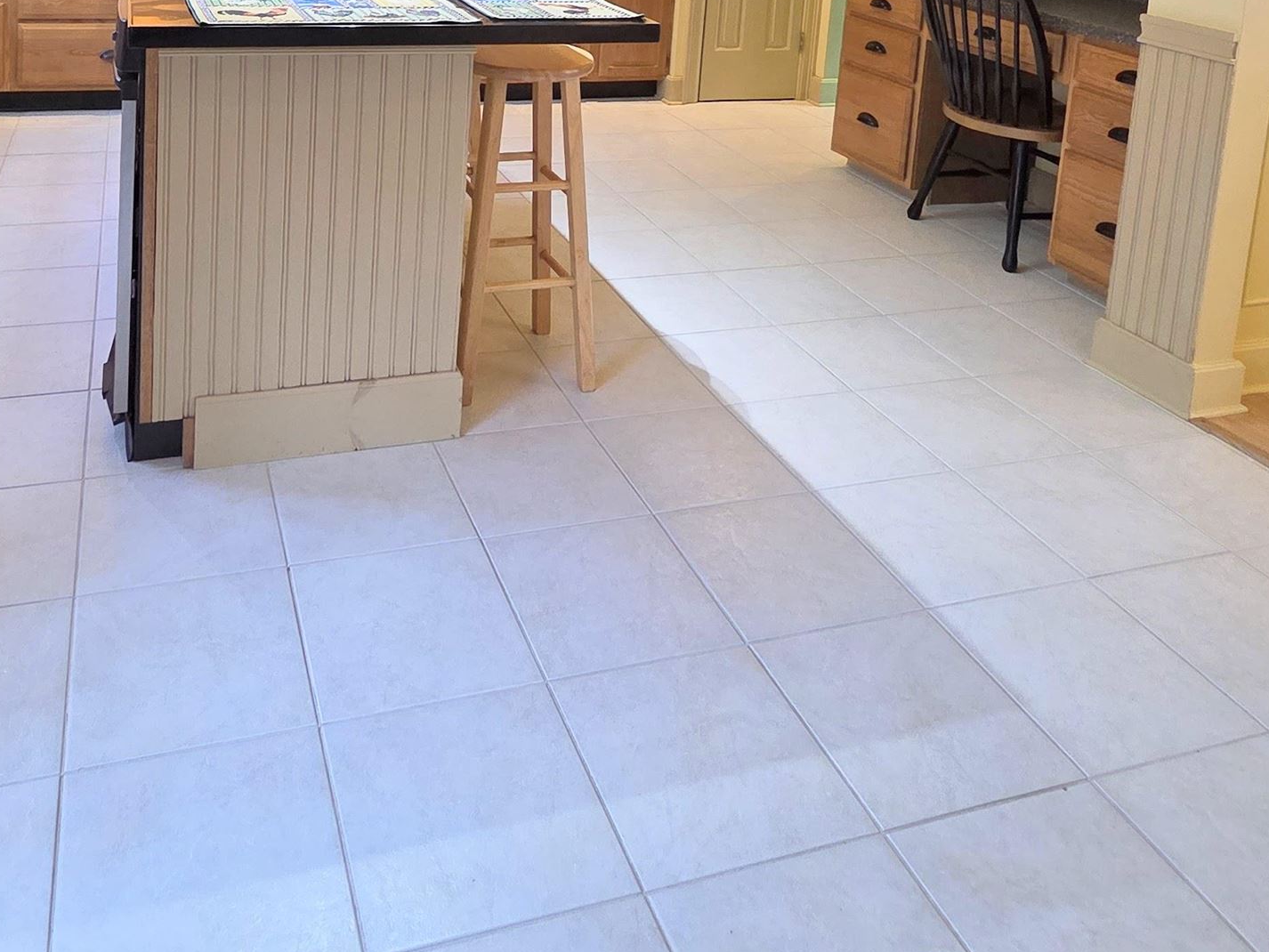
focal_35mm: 28
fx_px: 1027
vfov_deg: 41.8
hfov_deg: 62.7
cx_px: 491
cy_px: -41
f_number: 2.2
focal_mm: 2.2
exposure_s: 1/60
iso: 250
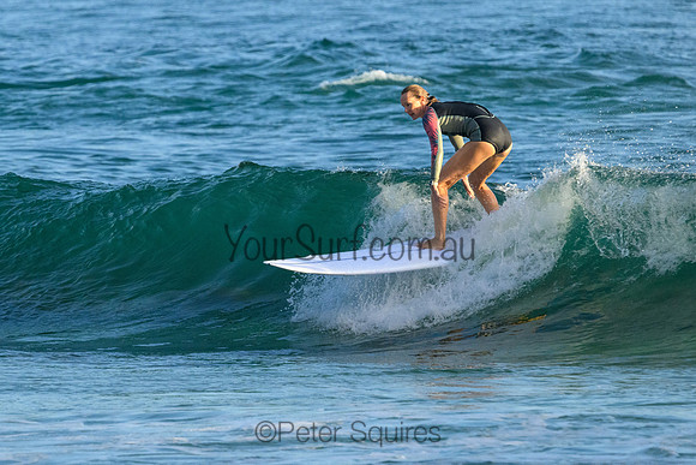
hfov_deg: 2.8
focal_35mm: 728
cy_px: 264
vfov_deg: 1.9
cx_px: 281
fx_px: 14084
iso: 3200
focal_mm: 540
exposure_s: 1/2000
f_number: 11
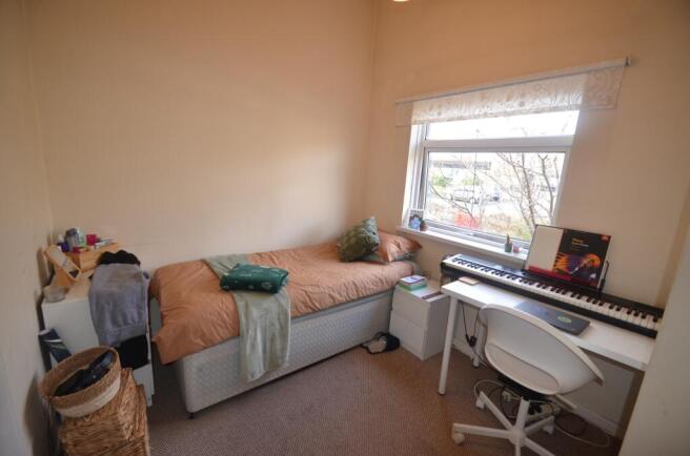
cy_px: 228
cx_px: 345
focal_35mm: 15
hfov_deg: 100.5
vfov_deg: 77.0
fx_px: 287
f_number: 3.5
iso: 400
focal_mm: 10
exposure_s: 1/100
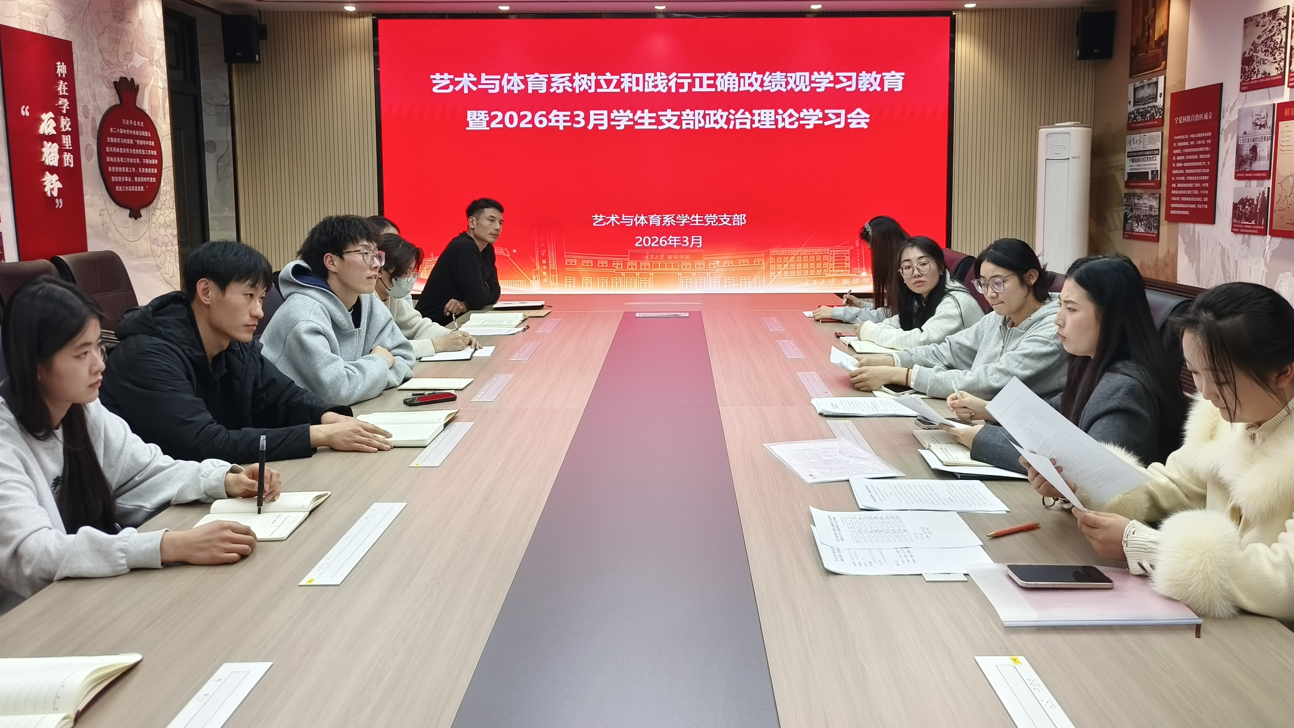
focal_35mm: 27
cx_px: 672
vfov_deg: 42.6
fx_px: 926
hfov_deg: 69.8
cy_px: 283
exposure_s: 1/120
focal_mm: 5.5
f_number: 1.75
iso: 217
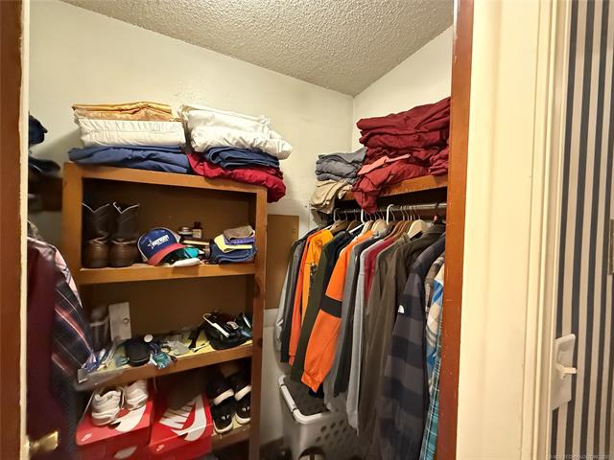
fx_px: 248
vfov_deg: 85.7
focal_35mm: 14
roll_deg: -1.6
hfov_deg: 102.1
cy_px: 230
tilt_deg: -0.9
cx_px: 307
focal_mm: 2.22
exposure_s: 1/60
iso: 1250
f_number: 2.2
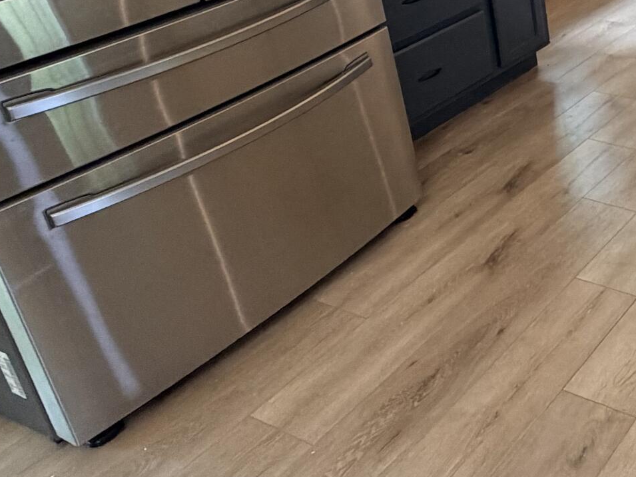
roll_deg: +0.4
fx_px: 808
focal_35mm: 44
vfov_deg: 29.7
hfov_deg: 32.3
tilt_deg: -19.4
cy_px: -43
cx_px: 830
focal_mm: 2.22
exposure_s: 1/60
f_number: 2.2
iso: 320
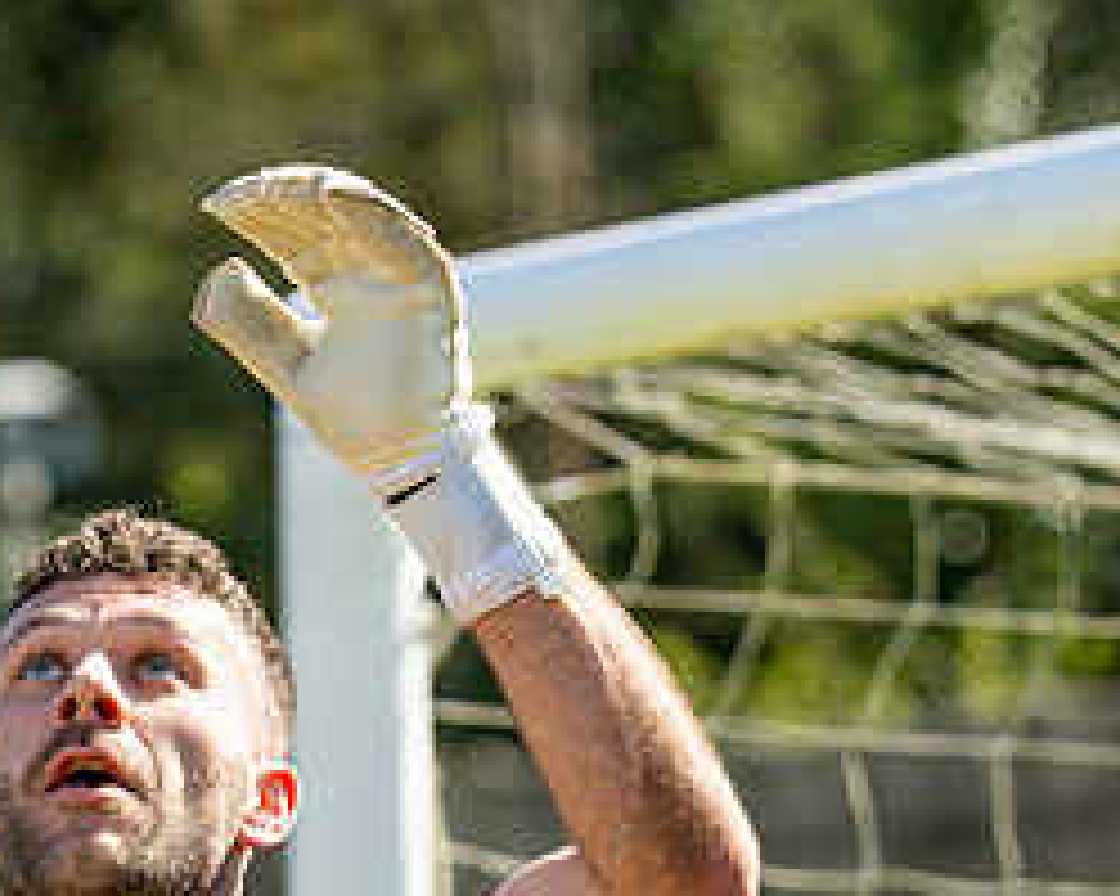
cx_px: -79
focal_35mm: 494
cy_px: 983
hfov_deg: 3.9
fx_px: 16369
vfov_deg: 3.1
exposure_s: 1/3200
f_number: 4
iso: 400
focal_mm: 135
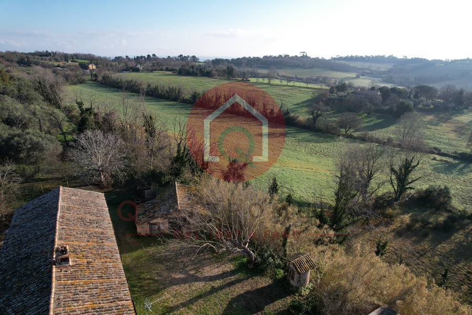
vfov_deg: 57.2
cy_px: 158
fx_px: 288
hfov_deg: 78.6
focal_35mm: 22
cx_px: 236
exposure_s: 1/1250
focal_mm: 8.38
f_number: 2.8
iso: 100
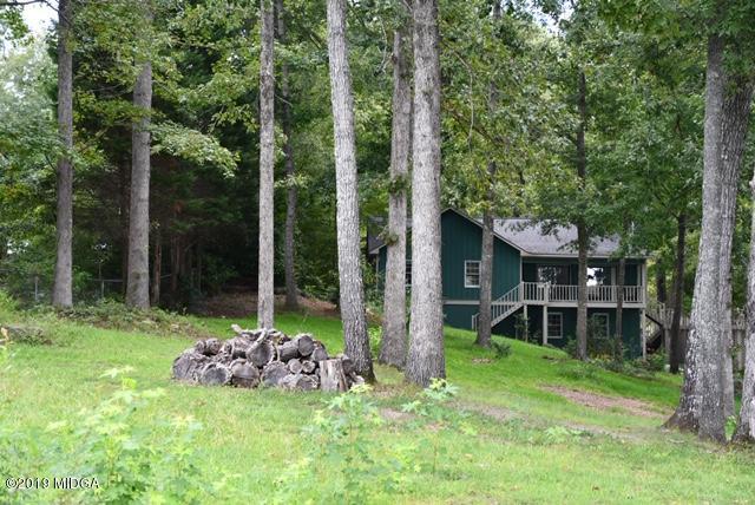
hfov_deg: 28.0
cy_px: 252
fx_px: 1511
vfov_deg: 19.0
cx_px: 378
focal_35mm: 72
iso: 400
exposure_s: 1/250
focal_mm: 48
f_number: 5
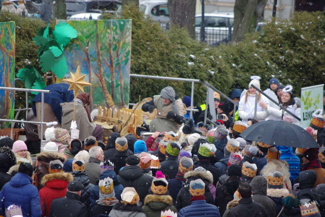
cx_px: 163
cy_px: 109
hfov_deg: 6.8
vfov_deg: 4.6
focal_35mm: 302
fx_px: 2729
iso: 400
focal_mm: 200
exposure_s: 1/90
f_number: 6.7
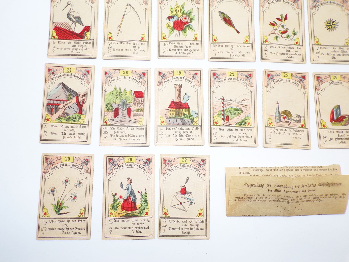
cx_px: 174
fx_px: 242
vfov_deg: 56.8
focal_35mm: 24
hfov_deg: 71.6
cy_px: 131
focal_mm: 4.3
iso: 80
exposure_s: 1/70
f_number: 3
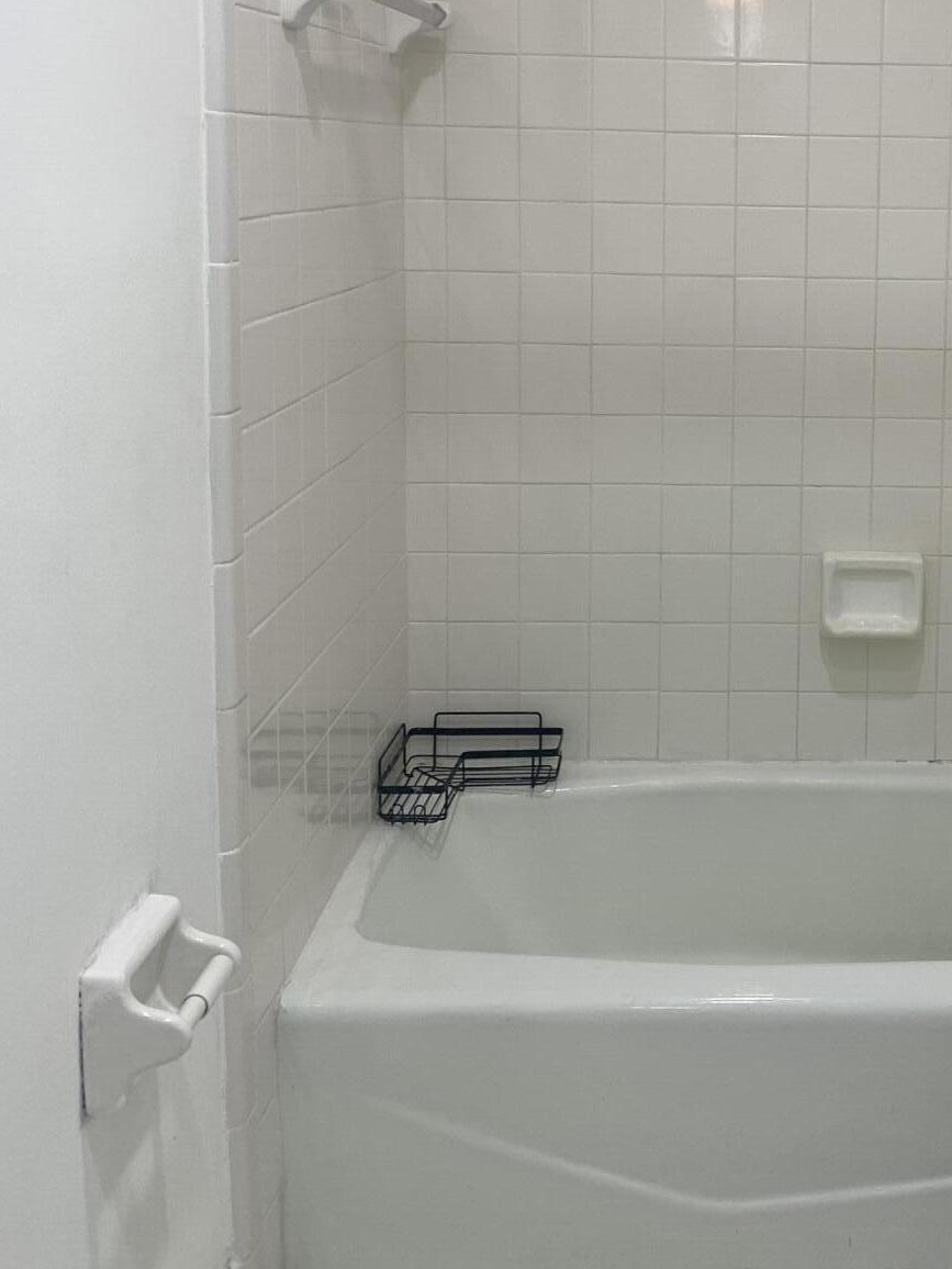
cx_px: 819
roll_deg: -1.4
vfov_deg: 41.1
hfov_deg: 31.0
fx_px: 1650
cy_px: 348
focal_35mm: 45
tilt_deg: -6.4
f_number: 1.8
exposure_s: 1/60
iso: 50
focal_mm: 4.25
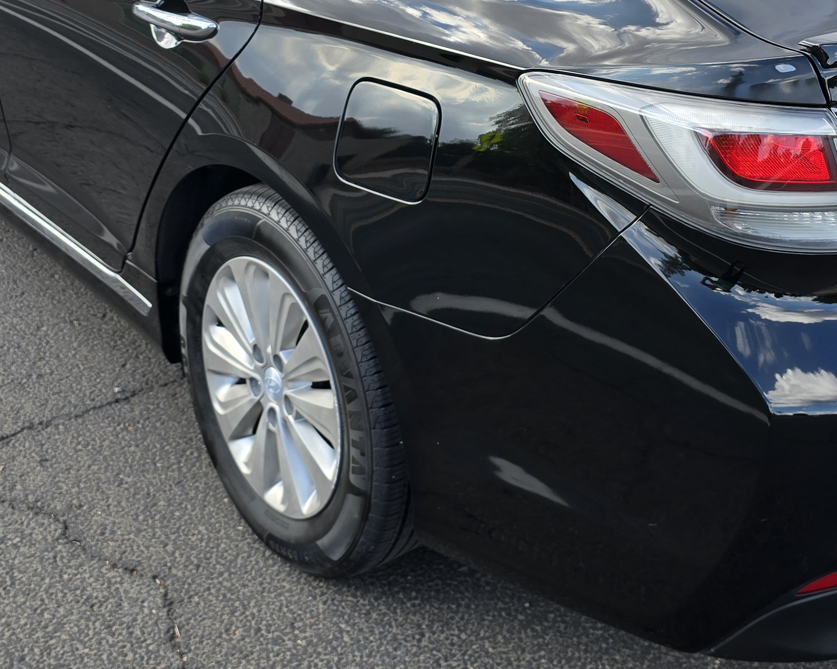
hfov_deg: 37.0
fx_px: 1239
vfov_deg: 29.3
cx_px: 547
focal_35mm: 50
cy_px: 102
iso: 12
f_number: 1.7
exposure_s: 1/216
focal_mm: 6.3
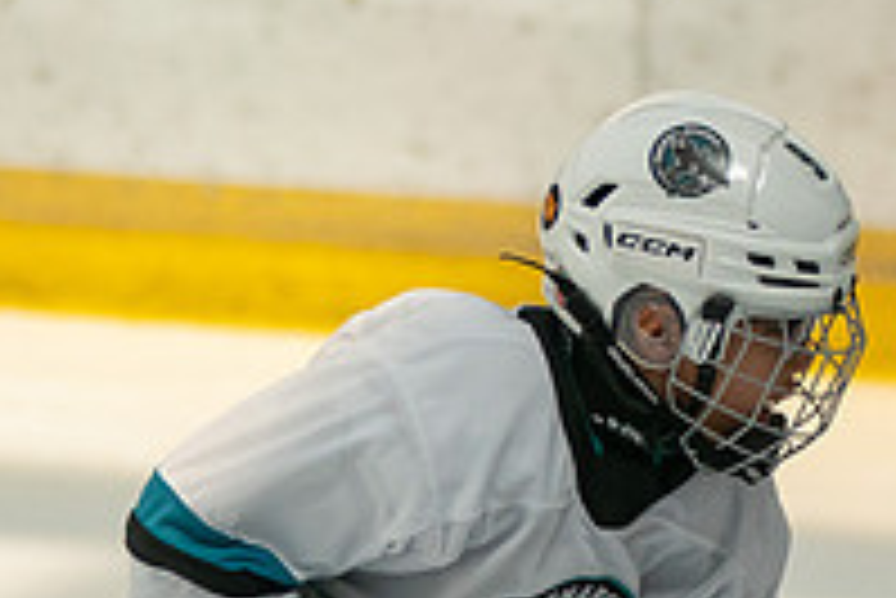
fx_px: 15267
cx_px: 637
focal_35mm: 613
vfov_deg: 2.2
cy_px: 599
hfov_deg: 3.4
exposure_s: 1/6400
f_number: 3.2
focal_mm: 157
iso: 1600
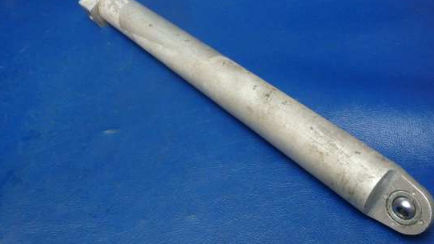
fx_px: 414
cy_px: 104
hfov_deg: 55.3
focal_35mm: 36
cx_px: 209
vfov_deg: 32.8
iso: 500
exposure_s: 1/30
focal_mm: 5
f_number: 3.9
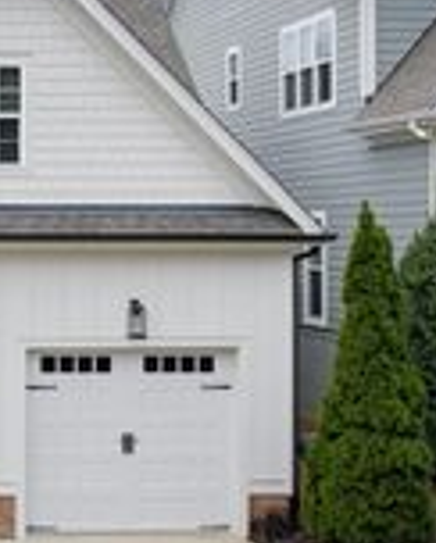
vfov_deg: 24.7
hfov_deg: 18.5
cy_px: 270
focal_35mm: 77
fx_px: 1240
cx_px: -139
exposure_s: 1/400
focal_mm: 12.3
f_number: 2.8
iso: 150
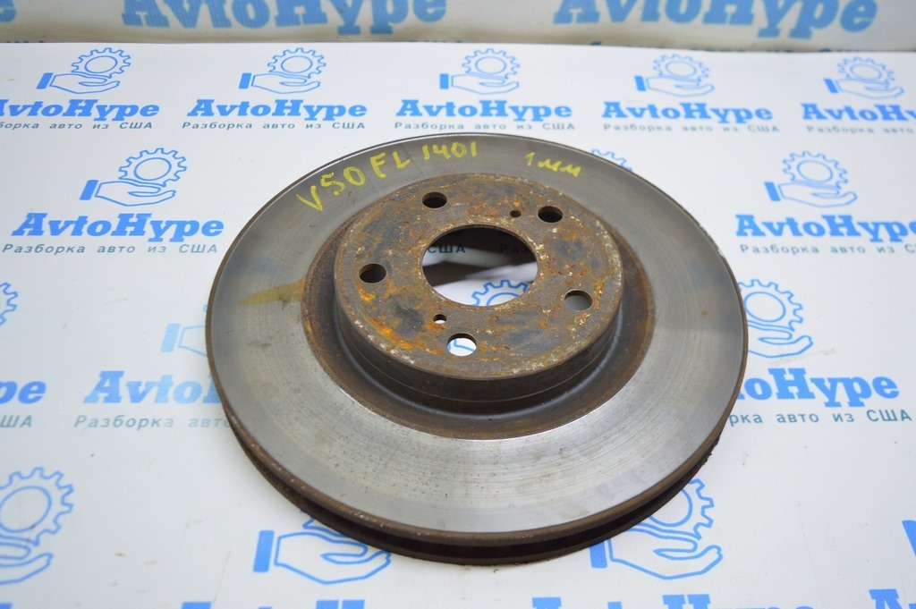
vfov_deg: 41.6
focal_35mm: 32
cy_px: 304
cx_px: 458
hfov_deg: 59.5
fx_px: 801
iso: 400
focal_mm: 21
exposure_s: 1/50
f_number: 3.8
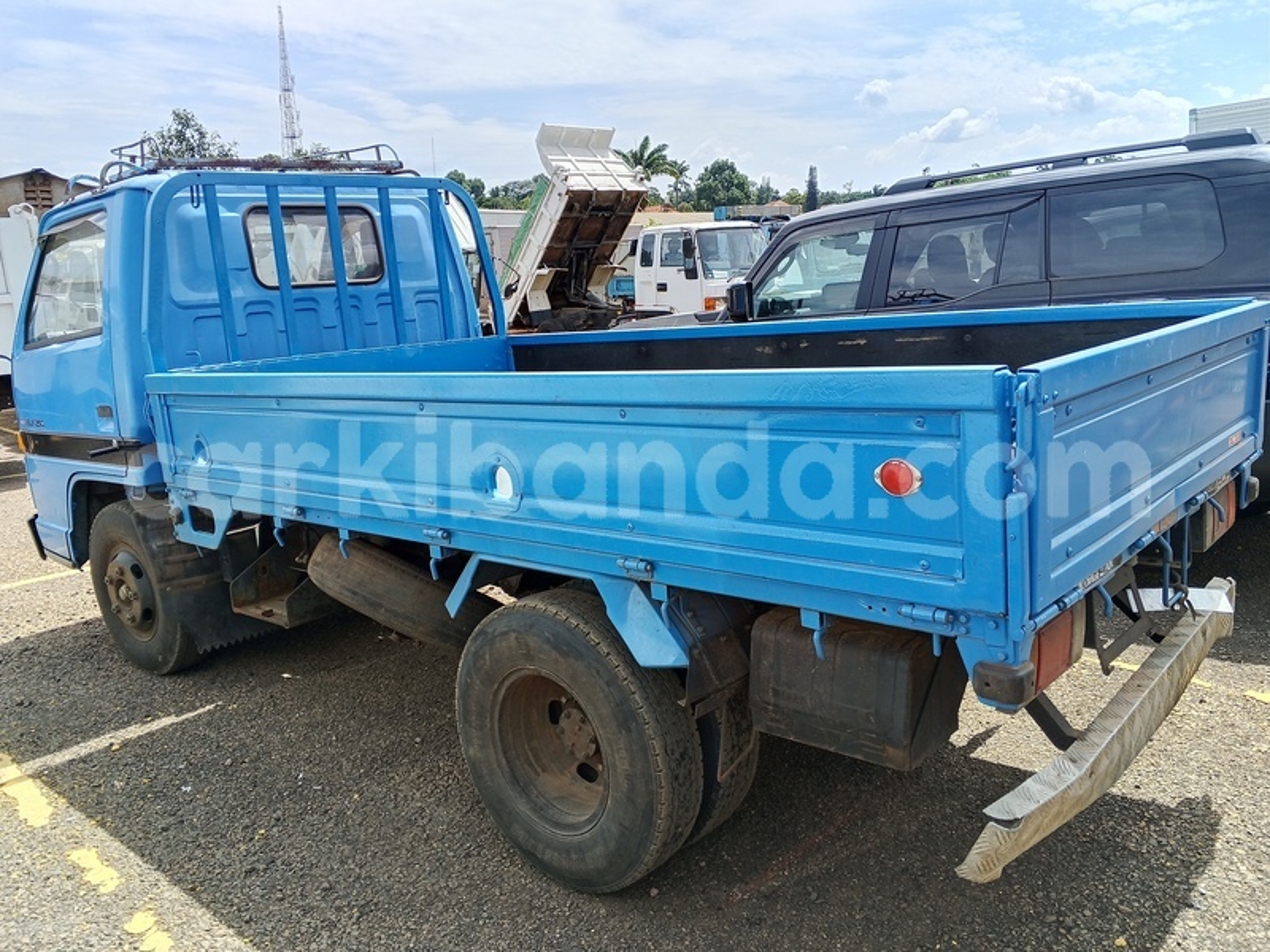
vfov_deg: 58.9
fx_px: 844
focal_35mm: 23
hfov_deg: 73.9
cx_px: 635
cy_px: 476
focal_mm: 4.09
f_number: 1.6
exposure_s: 1/225
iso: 100
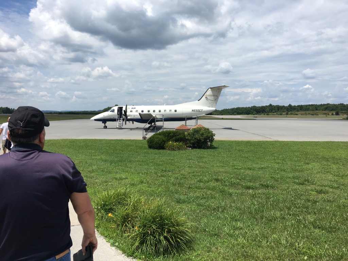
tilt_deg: -4.5
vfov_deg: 48.2
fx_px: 292
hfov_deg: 61.7
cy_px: 130
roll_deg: +0.3
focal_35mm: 29
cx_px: 174
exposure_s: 1/2262
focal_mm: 4.15
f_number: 2.2
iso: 25
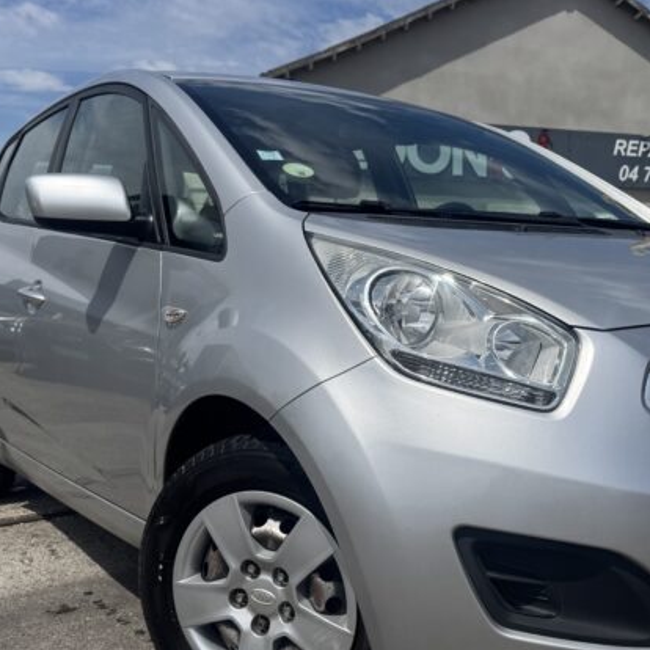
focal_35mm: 41
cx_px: 452
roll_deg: -0.5
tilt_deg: -7.7
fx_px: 871
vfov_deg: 40.7
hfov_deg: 40.2
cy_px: 393
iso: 80
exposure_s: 1/9009
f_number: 1.78
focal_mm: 6.76
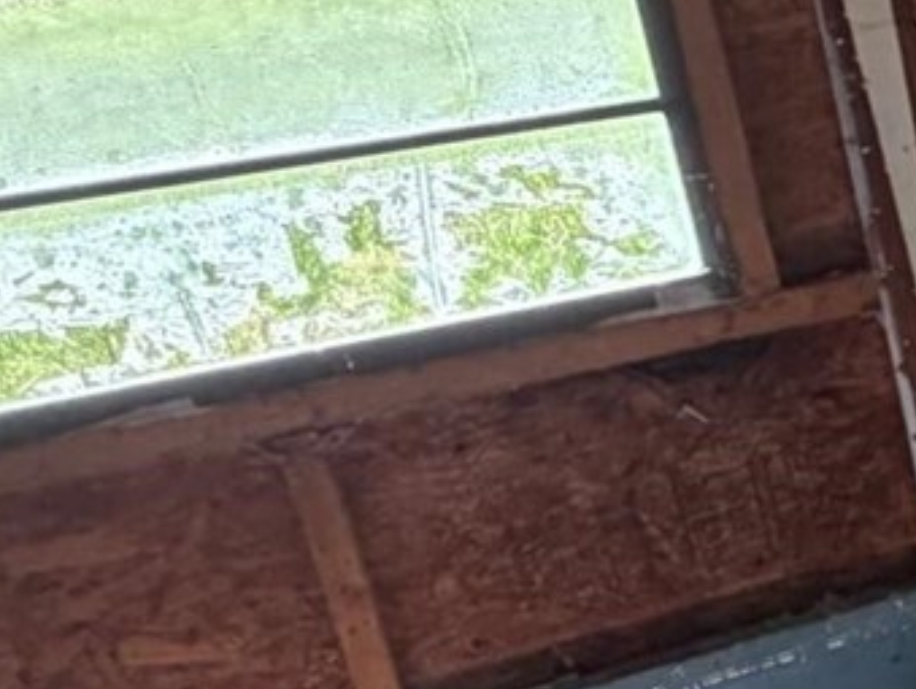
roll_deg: +3.5
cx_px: 1810
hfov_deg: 18.9
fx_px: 1748
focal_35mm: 66
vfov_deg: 22.2
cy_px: 227
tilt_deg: -15.6
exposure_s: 1/121
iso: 250
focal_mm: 2.22
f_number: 2.2
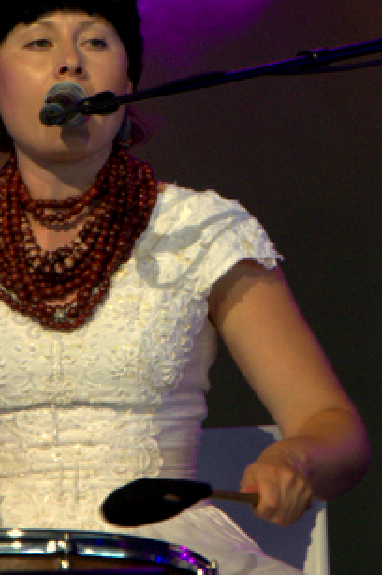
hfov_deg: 3.7
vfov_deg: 5.6
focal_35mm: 369
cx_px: 127
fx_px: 5889
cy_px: 283
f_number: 5.6
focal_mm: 105
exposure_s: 1/125
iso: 5000
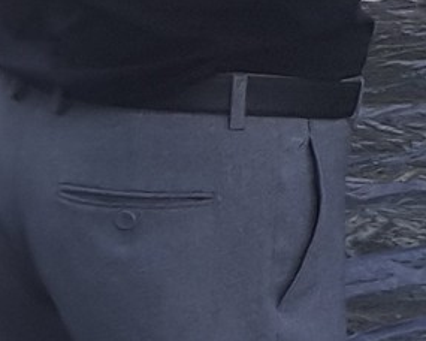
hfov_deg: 7.5
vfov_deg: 7.2
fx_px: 2673
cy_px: -79
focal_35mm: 212
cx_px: 1445
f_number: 1.9
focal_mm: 2.9
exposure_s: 1/256
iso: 40
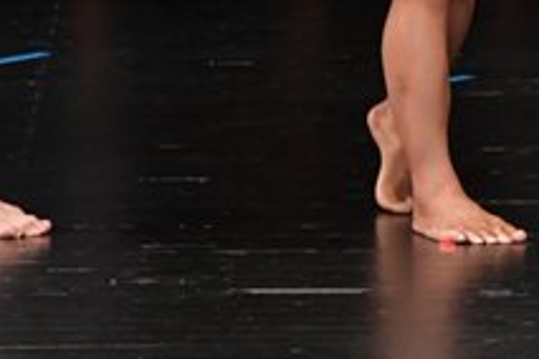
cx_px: 270
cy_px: -265
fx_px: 14732
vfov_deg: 1.4
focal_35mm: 984
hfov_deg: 2.1
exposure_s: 1/400
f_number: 5.6
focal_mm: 180
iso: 3200
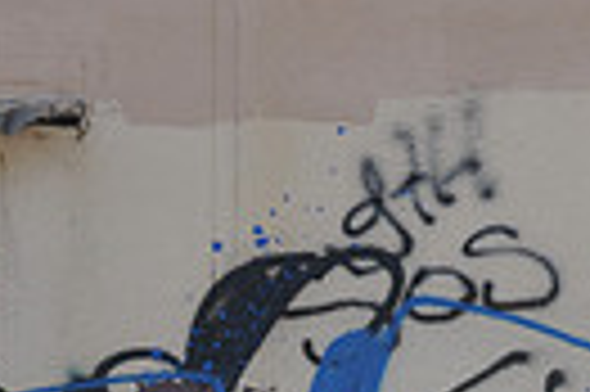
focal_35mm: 159
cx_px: 1284
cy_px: 642
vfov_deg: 8.4
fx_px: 2603
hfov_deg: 11.3
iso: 200
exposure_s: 1/160
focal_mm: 24
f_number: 6.3
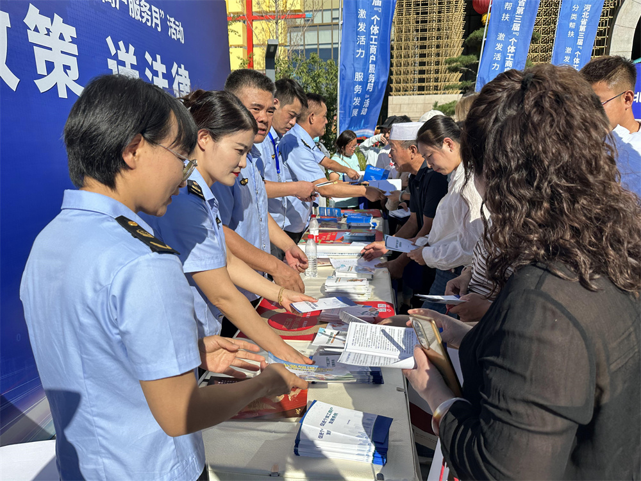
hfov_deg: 71.6
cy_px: 240
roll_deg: +0.2
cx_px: 320
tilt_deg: -9.7
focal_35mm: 24
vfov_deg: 56.8
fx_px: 444
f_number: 1.78
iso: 80
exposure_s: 1/4348
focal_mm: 6.86
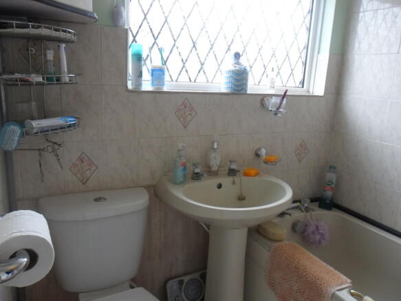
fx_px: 313
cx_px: 200
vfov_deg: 51.3
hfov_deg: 65.3
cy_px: 150
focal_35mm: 27
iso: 160
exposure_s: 1/45
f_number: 3.5
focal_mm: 4.9
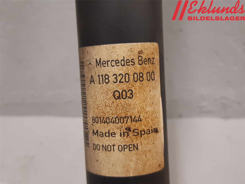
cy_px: 92
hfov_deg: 67.3
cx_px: 122
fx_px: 184
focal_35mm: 26
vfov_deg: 53.1
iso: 160
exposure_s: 1/50
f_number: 1.7
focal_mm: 3.93
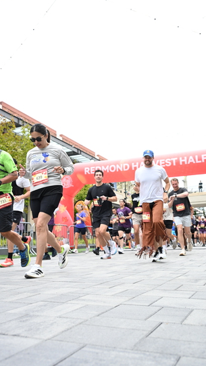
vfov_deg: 59.5
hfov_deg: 35.7
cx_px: 110
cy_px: 183
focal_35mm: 33
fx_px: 320
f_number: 4
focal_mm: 31
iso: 2000
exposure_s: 1/640
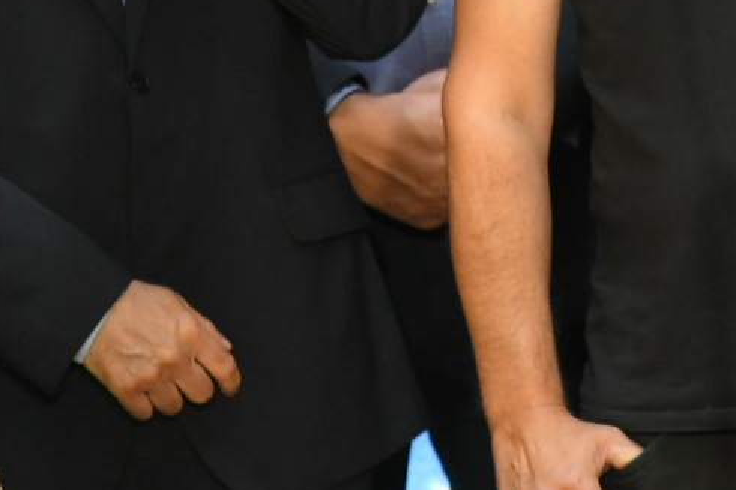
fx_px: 8111
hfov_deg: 5.2
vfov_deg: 3.4
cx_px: 754
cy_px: -192
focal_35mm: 397
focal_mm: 120
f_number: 4
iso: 3200
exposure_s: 1/200
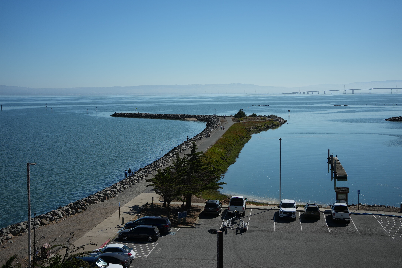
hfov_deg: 39.6
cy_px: 134
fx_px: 558
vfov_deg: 27.0
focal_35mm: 50
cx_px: 201
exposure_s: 1/3200
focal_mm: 50
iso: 200
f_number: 4.5
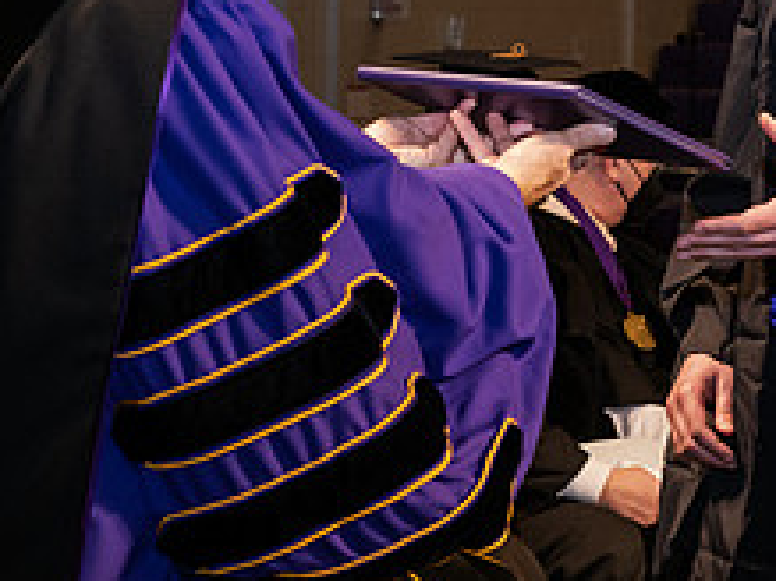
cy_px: -16
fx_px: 3540
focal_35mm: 158
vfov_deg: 9.3
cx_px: 570
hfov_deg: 12.5
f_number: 6.3
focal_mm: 62
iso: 1600
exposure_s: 1/200
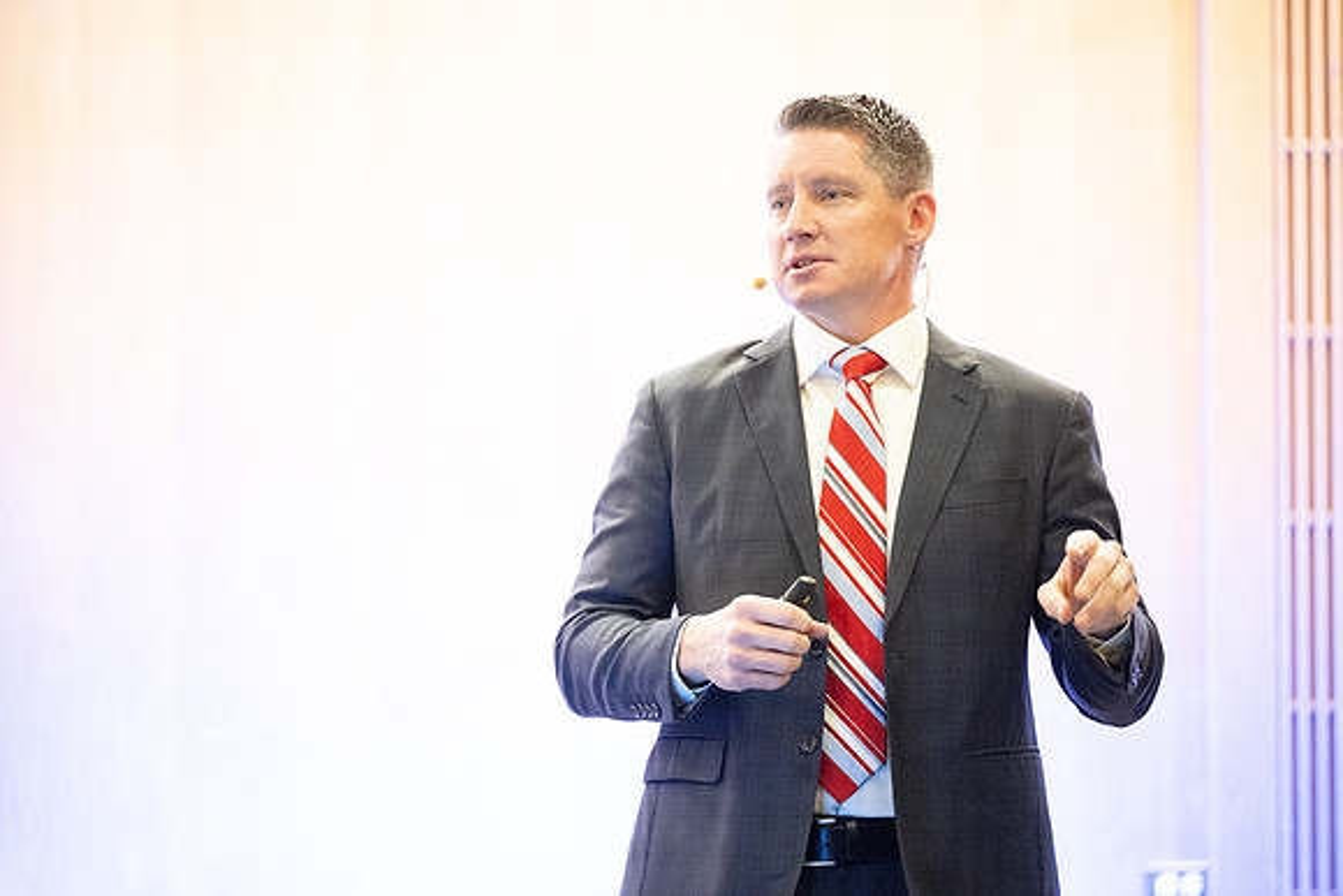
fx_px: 6157
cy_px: 448
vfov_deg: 8.3
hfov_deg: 12.4
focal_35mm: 165
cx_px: 672
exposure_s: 1/500
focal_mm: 165
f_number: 2.8
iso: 8000
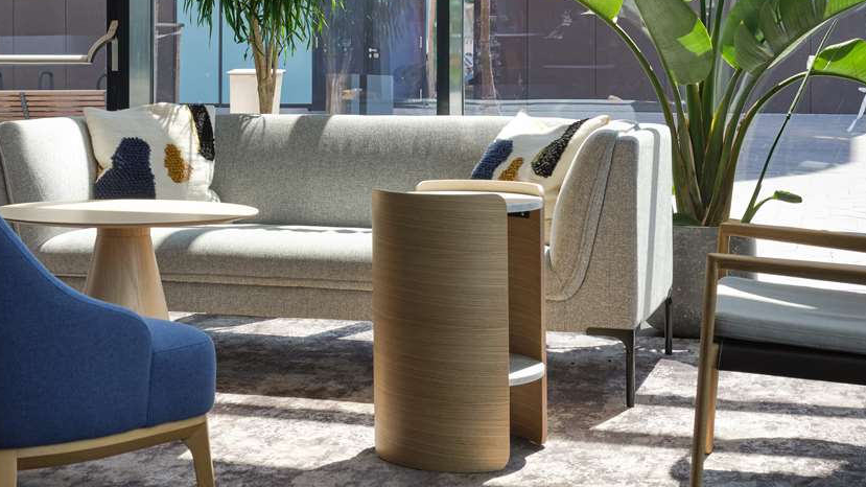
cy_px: 88
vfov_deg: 16.8
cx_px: 303
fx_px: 1630
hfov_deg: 29.6
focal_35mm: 71
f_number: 11
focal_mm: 45
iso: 400
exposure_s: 1/100
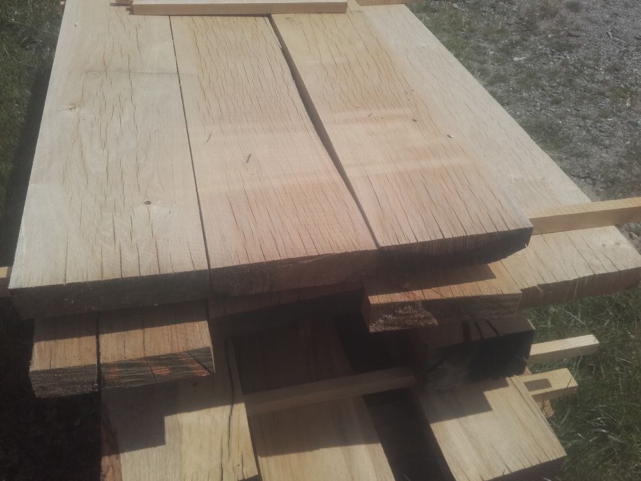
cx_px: 320
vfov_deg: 45.4
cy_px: 240
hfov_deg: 58.4
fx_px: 574
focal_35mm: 31
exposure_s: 1/2979
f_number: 2.2
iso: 50
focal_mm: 3.31
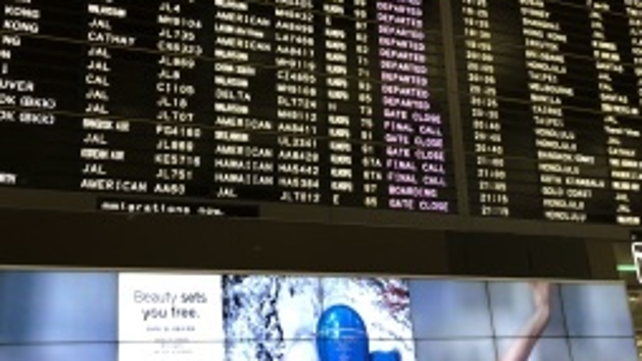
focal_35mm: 60
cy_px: 11
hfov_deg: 34.9
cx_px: 308
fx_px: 1022
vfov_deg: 19.6
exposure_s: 1/17
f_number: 1.8
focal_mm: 4
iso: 40
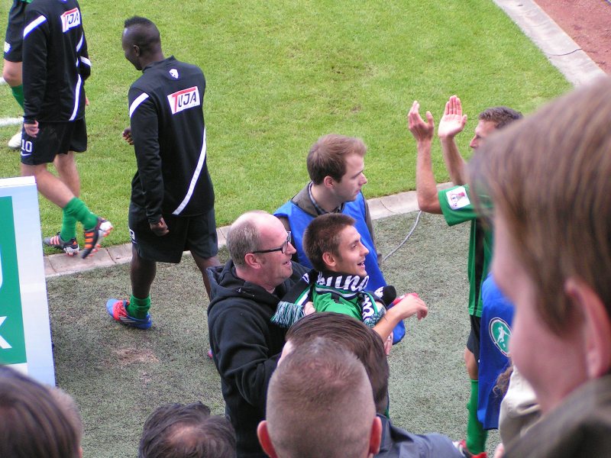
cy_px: 229
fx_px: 2312
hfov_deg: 15.1
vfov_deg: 11.3
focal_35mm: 131
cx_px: 306
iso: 125
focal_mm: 20
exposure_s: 1/160
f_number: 3.5
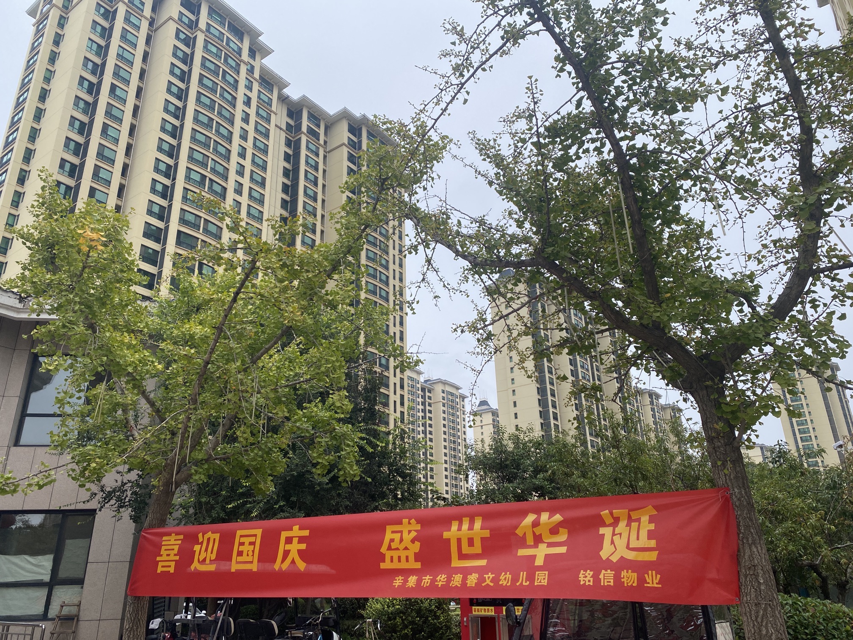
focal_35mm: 26
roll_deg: +1.4
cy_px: 320
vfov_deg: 53.1
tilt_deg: +22.8
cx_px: 426
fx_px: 641
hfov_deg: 67.3
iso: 32
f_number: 1.8
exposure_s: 1/1447
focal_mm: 4.25
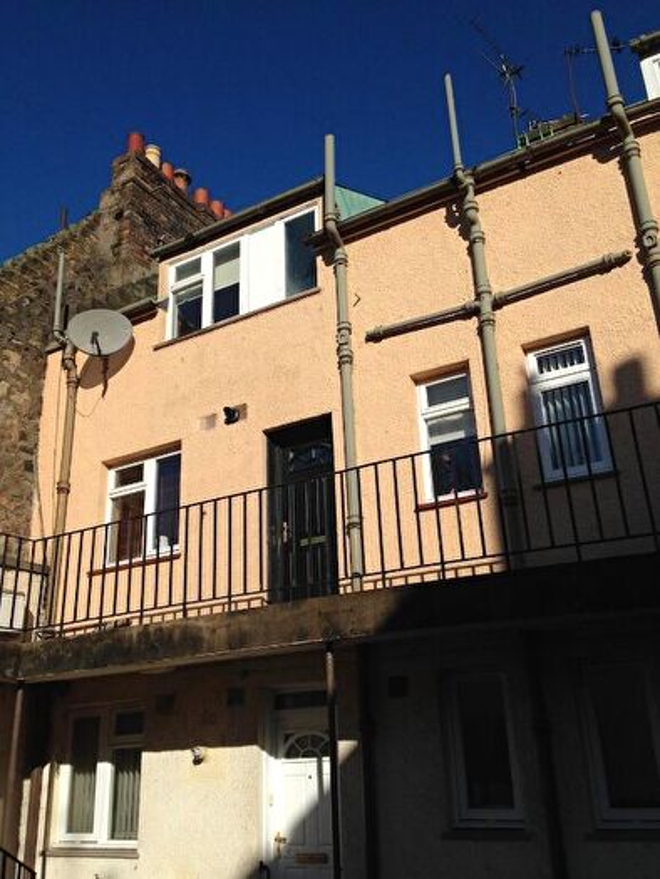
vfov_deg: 55.3
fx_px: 839
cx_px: 330
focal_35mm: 33
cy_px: 440
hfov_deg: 43.0
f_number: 2.4
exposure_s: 1/3012
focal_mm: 4.12
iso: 50
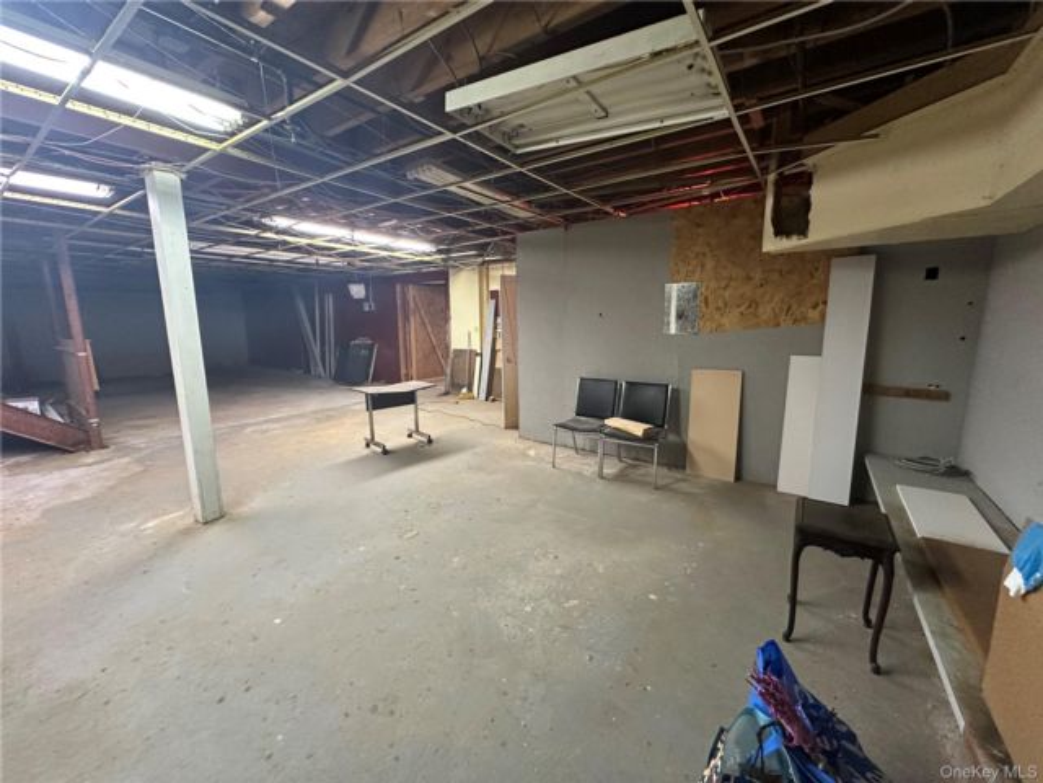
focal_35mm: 14
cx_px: 522
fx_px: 422
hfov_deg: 102.1
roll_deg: +0.3
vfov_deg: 85.7
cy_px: 392
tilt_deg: -8.9
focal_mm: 2.22
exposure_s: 1/60
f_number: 2.2
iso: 400
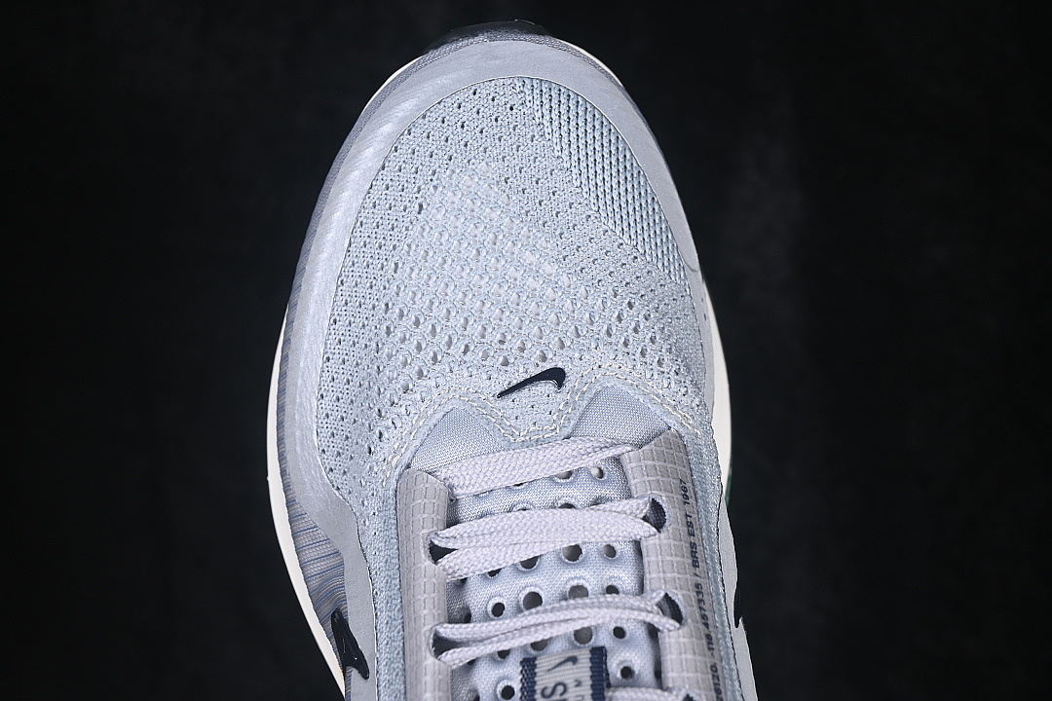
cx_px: 526
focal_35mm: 75
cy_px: 350
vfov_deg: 18.2
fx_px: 2191
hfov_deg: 27.0
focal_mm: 50
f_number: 7.1
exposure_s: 1/80
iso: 160
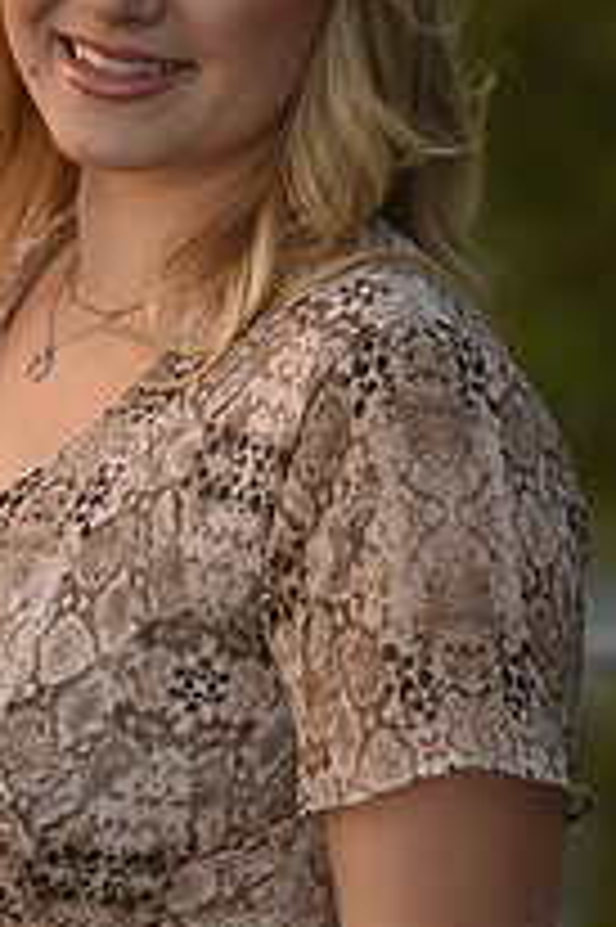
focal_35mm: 352
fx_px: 9049
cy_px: 572
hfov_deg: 3.9
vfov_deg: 5.9
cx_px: 137
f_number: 2.8
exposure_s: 1/200
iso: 640
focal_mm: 125
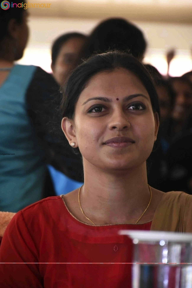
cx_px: 96
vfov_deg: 10.5
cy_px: 144
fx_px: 1560
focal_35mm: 195
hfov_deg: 7.0
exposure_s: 1/100
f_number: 5.6
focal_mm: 130
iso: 2500
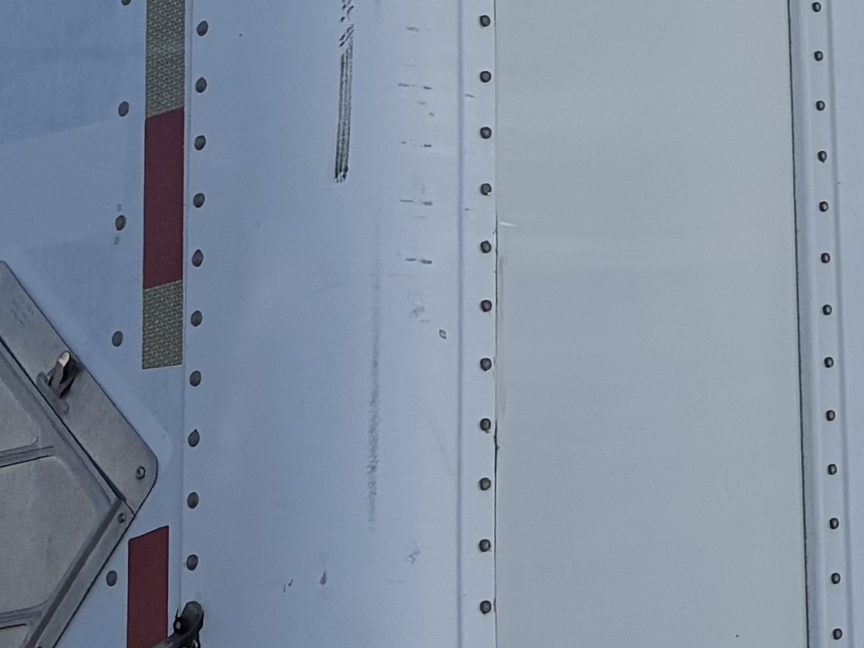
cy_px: -176
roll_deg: +4.9
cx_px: 1278
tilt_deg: +15.1
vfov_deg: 10.6
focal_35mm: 137
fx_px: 3419
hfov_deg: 13.6
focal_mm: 5.96
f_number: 1.6
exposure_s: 1/3448
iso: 50
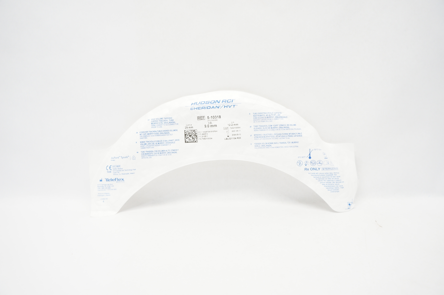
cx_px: 222
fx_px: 333
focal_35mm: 27
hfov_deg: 67.4
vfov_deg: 47.8
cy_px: 148
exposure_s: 1/60
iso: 400
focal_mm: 18
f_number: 4.5
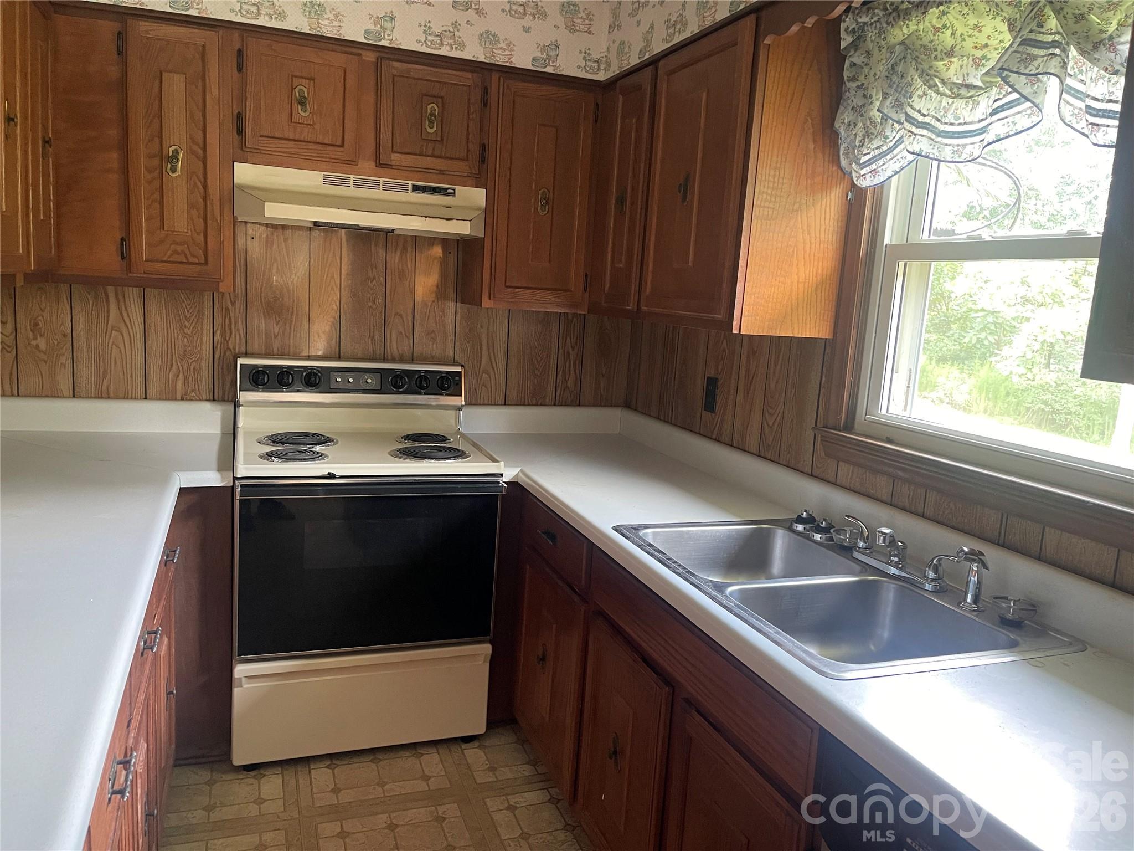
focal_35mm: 25
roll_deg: -2.4
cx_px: 567
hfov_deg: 69.4
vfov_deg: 54.9
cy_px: 426
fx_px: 819
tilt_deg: -8.1
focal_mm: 5.1
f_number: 1.6
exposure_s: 1/60
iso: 400
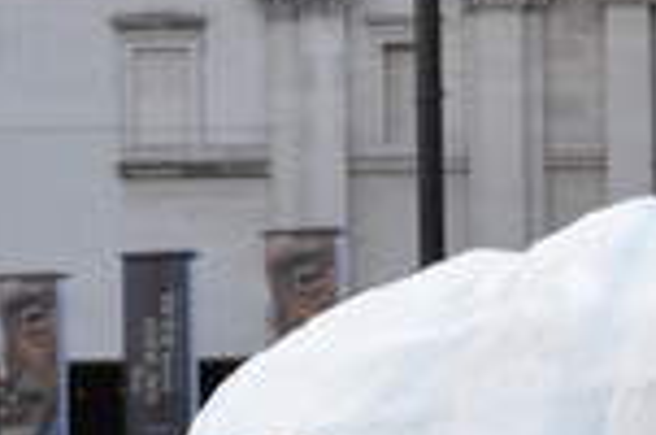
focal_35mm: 165
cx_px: 404
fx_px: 3000
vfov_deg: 8.2
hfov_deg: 12.5
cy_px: 442
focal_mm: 26
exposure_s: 1/250
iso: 640
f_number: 8
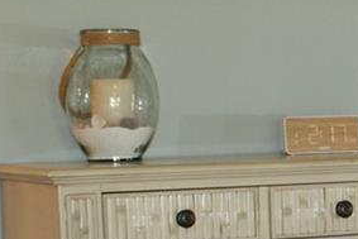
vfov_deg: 8.9
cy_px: 295
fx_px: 1512
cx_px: 576
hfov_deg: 12.6
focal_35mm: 152
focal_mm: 28
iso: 400
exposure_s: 1/60
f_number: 5
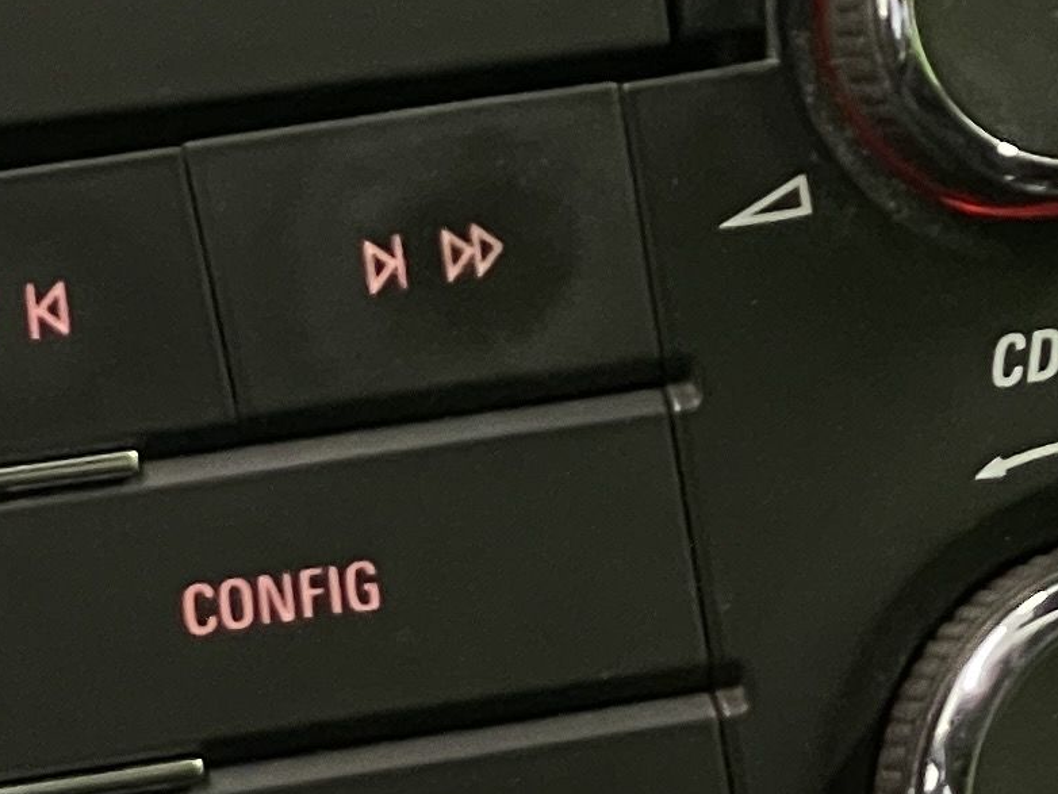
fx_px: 8194
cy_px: -588
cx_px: 721
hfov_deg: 7.4
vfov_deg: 5.5
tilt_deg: -25.3
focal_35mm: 268
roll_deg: -2.2
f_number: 2
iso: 250
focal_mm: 6
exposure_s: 1/50
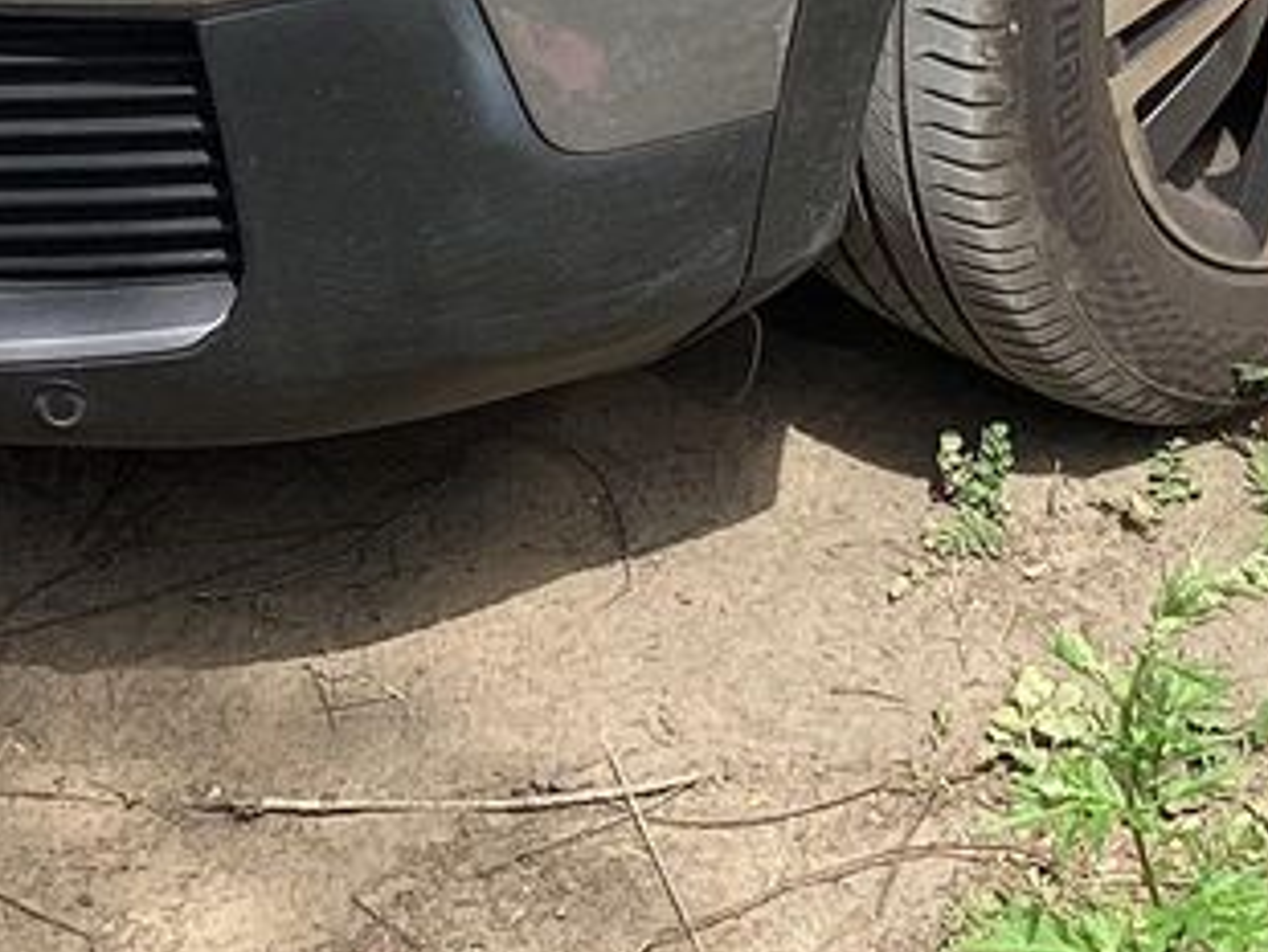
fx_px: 4399
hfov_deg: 16.4
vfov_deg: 11.4
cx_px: 708
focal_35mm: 120
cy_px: -817
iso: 25
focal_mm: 3.3
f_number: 2.4
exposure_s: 1/574
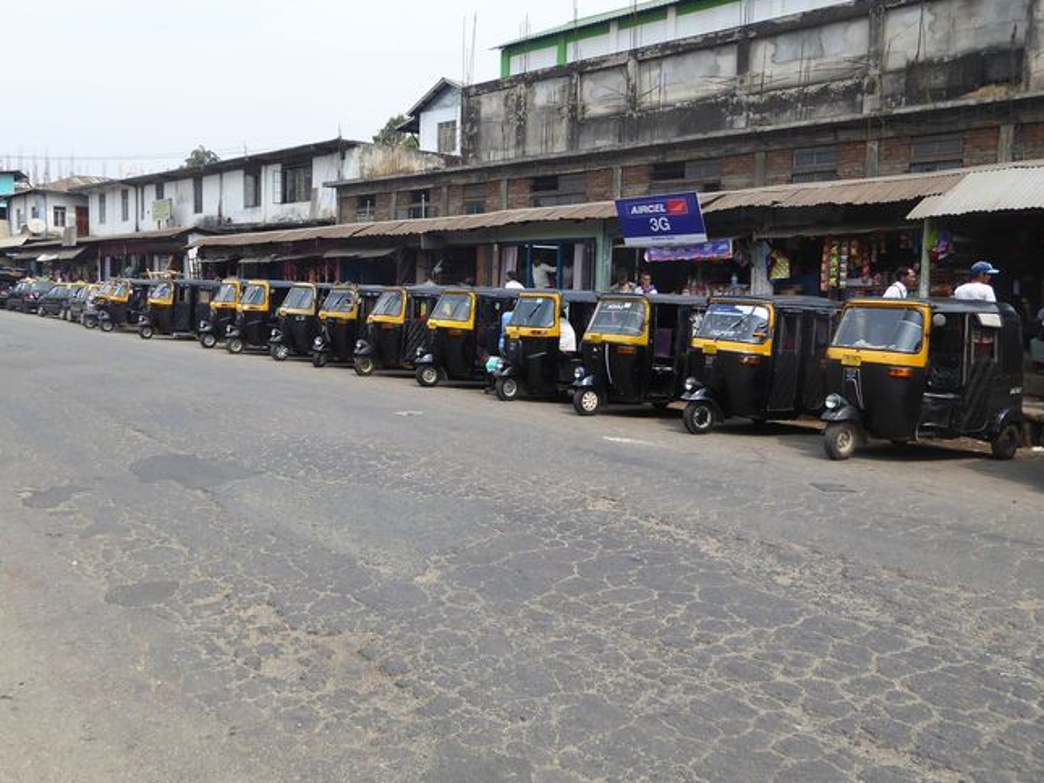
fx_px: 935
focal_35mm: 31
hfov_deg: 57.9
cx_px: 414
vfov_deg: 45.4
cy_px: 375
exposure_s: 1/400
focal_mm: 4.3
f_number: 3.3
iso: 80
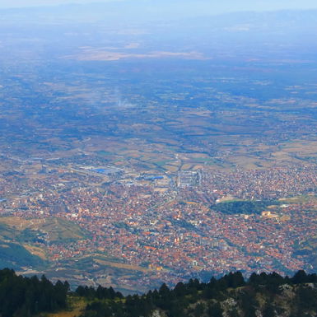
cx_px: 154
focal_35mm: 102
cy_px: 152
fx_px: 1057
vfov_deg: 17.1
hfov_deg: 17.1
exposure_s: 1/80
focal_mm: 13.1
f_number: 12
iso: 64
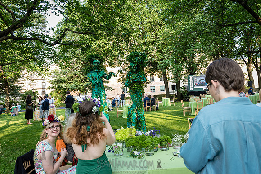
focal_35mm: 26
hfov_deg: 68.8
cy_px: 87
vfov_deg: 49.1
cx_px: 131
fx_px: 190
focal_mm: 26
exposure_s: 1/250
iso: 500
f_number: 3.5
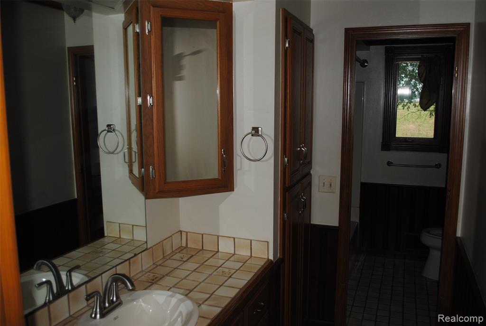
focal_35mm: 30
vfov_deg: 43.8
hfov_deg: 61.8
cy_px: 163
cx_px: 243
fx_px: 406
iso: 200
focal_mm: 20
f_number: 3.8
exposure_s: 1/60
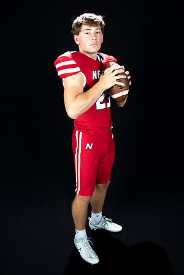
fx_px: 245
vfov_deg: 58.7
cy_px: 138
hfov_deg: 41.1
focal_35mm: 32
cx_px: 92
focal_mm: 32
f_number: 9
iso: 320
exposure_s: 1/160
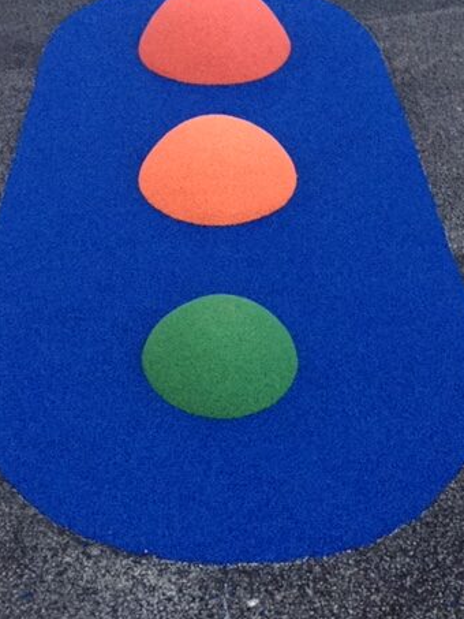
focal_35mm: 41
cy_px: 317
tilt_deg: -46.1
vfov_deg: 45.8
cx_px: 213
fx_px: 732
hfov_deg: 35.1
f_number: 2.2
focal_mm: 4.15
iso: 800
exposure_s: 1/17
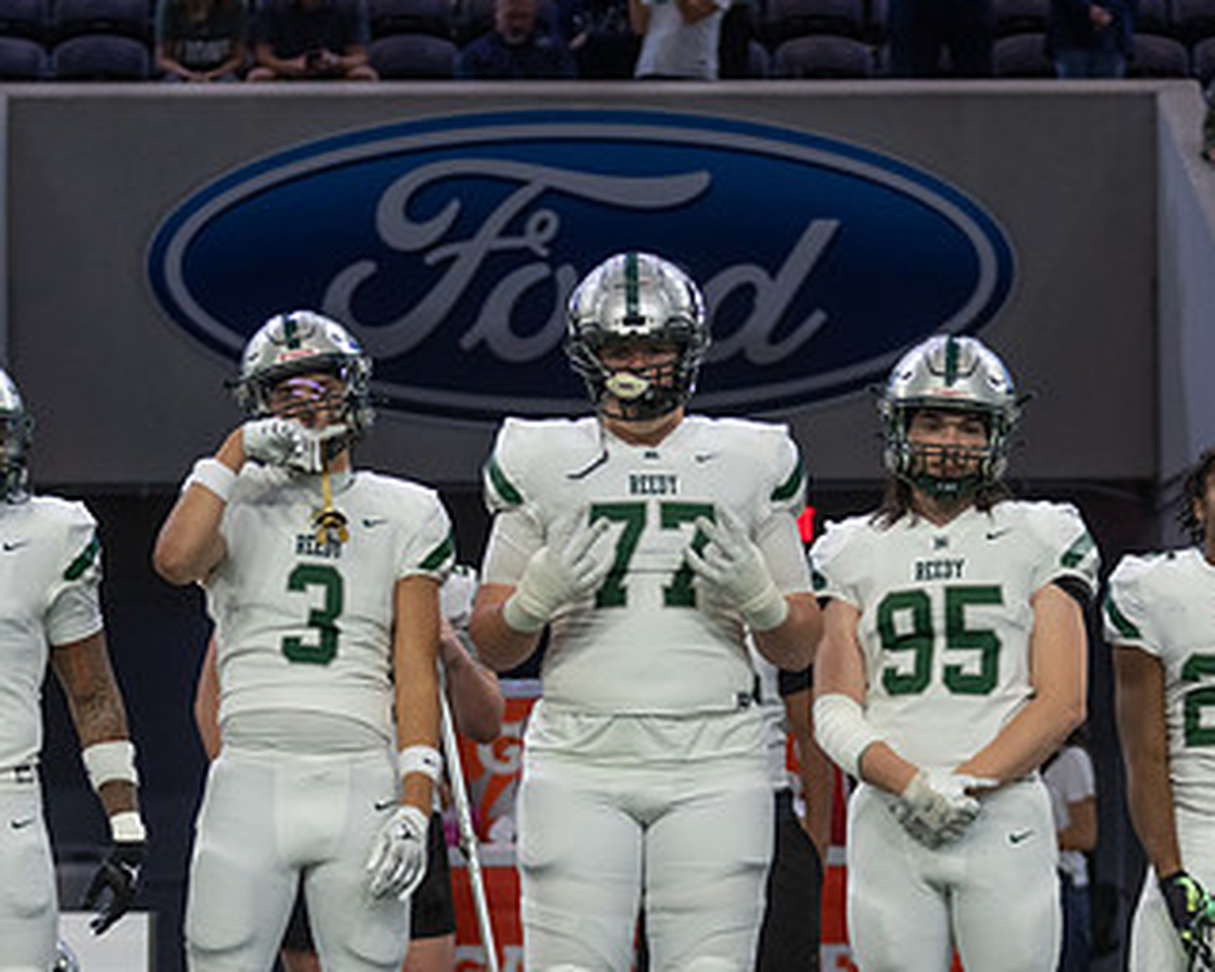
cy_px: 723
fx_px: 7372
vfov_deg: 7.5
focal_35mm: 205
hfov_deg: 9.4
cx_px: 549
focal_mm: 90
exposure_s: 1/320
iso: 800
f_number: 2.8
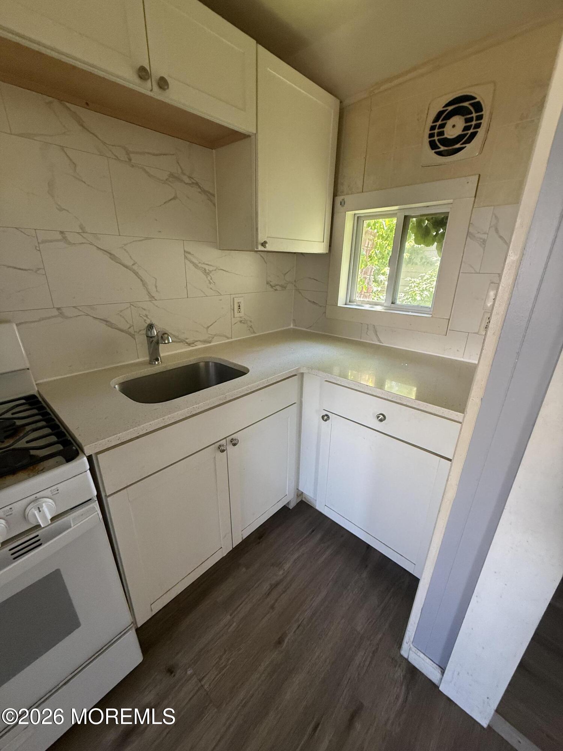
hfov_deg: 85.7
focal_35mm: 14
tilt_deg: -19.3
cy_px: 376
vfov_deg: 102.1
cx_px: 282
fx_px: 304
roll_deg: -1.2
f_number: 2.2
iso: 320
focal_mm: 2.22
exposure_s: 1/99
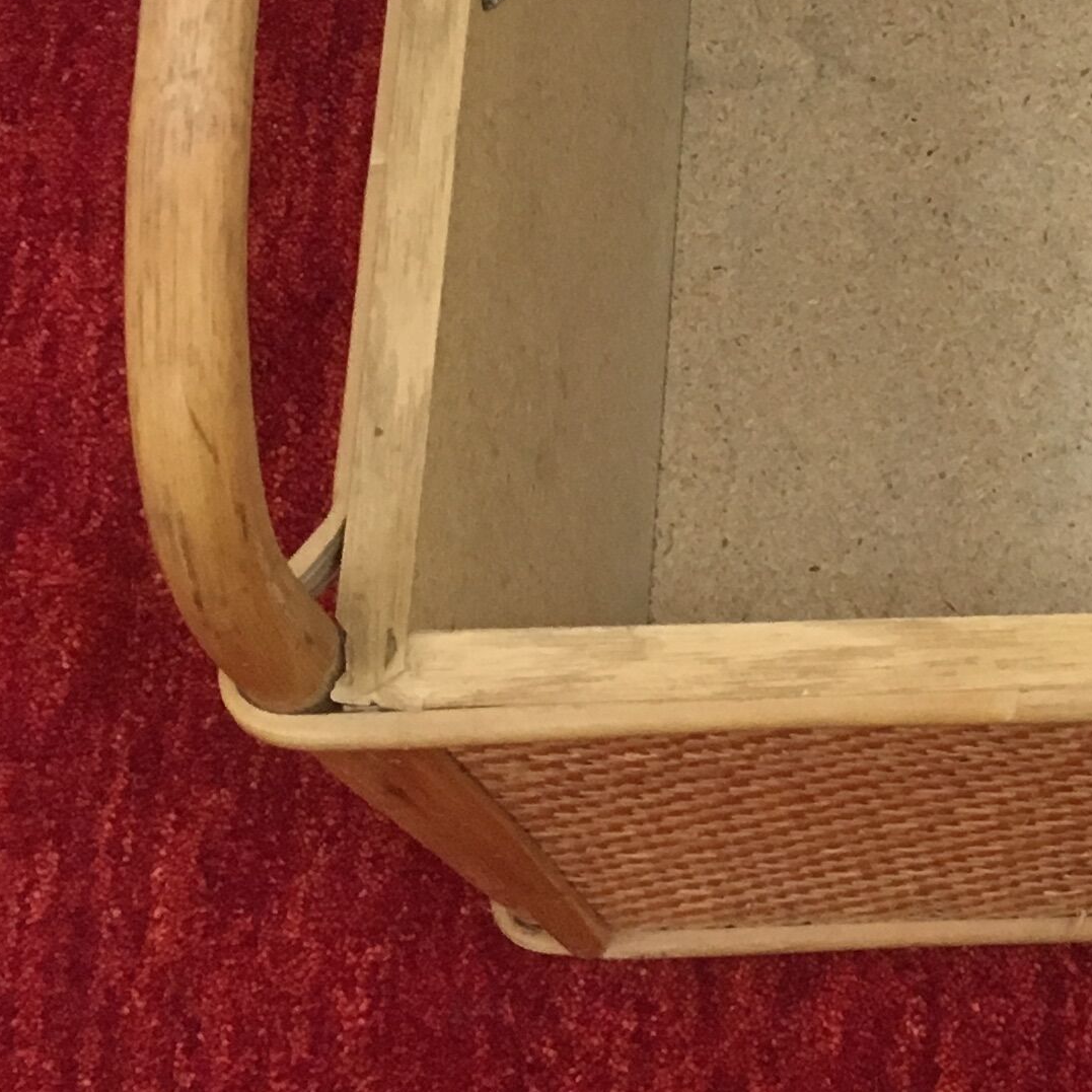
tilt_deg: -61.3
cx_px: 1300
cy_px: -445
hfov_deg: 17.3
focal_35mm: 96
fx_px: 3426
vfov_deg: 16.8
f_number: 2.2
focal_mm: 4.15
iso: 125
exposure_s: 1/33
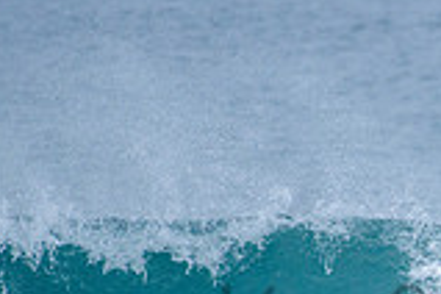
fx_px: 22967
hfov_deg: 1.1
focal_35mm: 1875
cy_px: 304
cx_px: 508
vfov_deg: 0.7
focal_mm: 500
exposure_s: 1/2000
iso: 720
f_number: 5.6
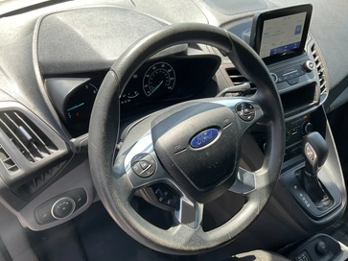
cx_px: 167
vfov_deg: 44.1
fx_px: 322
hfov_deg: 56.8
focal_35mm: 32
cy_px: 138
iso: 20
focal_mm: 3
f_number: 1.8
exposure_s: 1/122
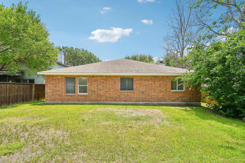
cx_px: 122
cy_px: 82
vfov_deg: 77.3
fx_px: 102
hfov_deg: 100.4
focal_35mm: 15
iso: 400
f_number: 8
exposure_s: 1/1000
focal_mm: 10
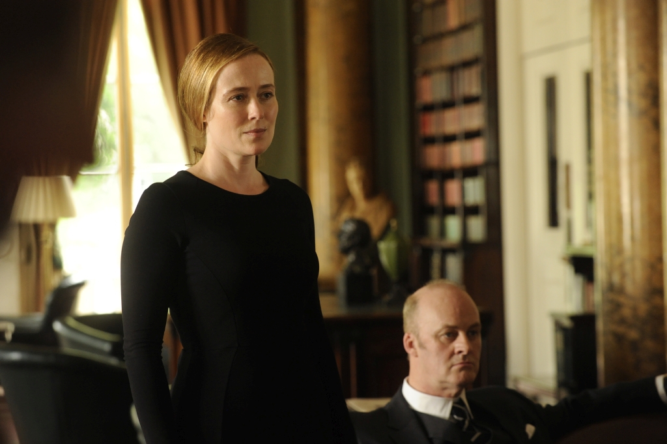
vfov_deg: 11.8
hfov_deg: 17.7
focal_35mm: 116
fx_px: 2147
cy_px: 222
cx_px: 334
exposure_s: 1/100
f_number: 3.5
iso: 2500
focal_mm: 116
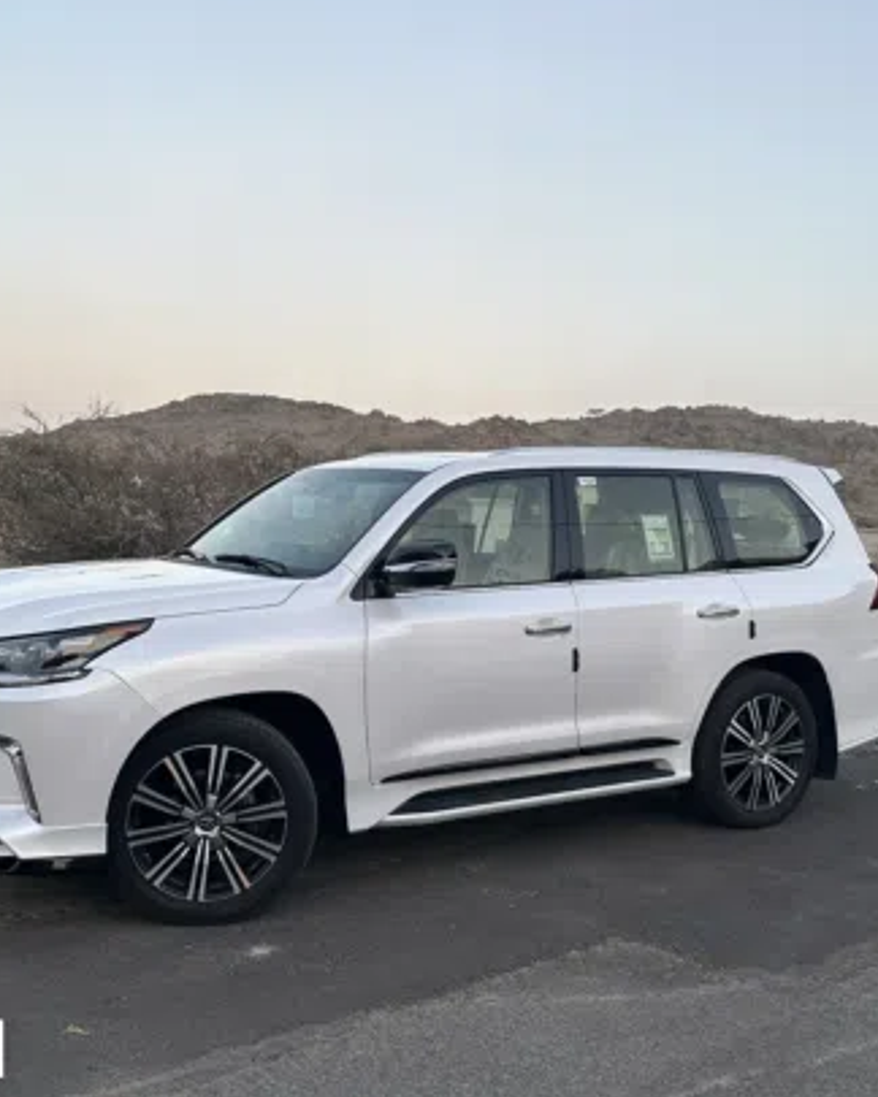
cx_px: 412
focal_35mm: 37
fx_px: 1202
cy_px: 628
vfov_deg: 48.9
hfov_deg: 40.1
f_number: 1.78
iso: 80
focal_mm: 6.86
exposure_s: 1/327
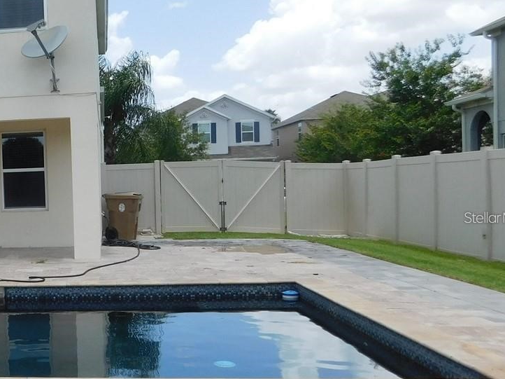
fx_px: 744
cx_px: -29
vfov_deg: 28.5
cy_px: 217
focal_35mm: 51
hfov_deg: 33.4
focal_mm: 4
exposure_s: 1/400
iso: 125
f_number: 6
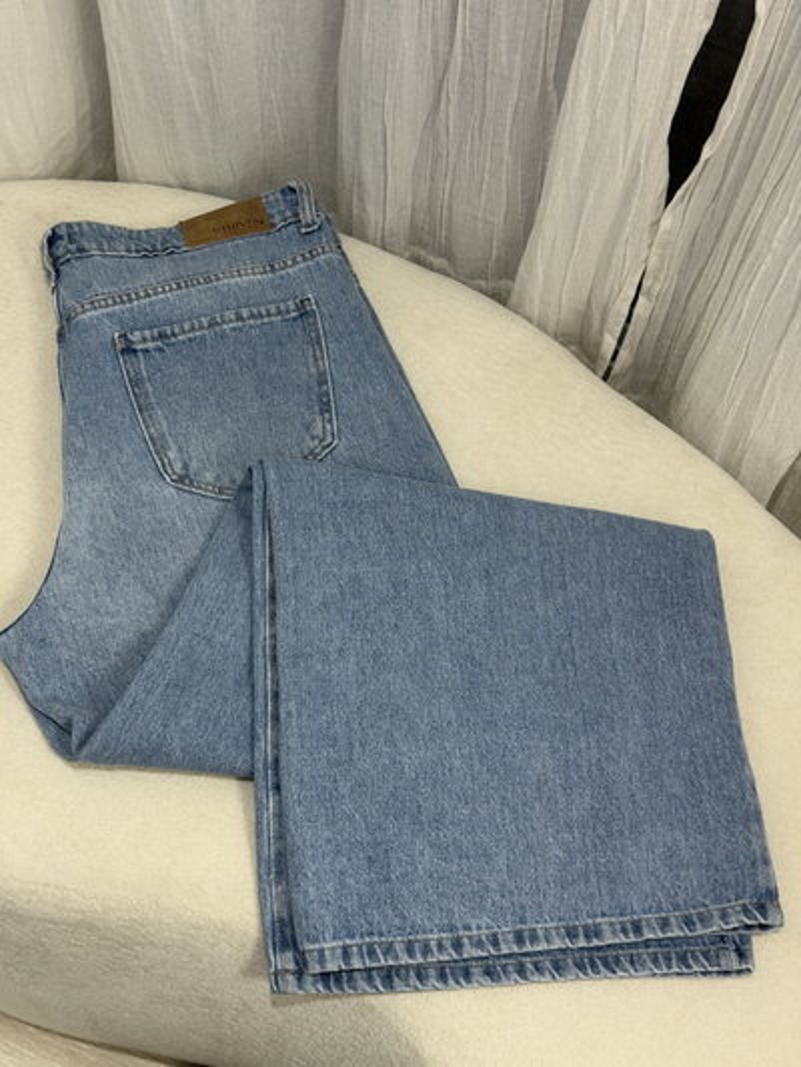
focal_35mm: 48
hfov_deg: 30.3
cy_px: 534
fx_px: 1480
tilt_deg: -62.3
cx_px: 400
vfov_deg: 39.6
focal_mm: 6.76
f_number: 1.78
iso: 64
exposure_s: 1/50
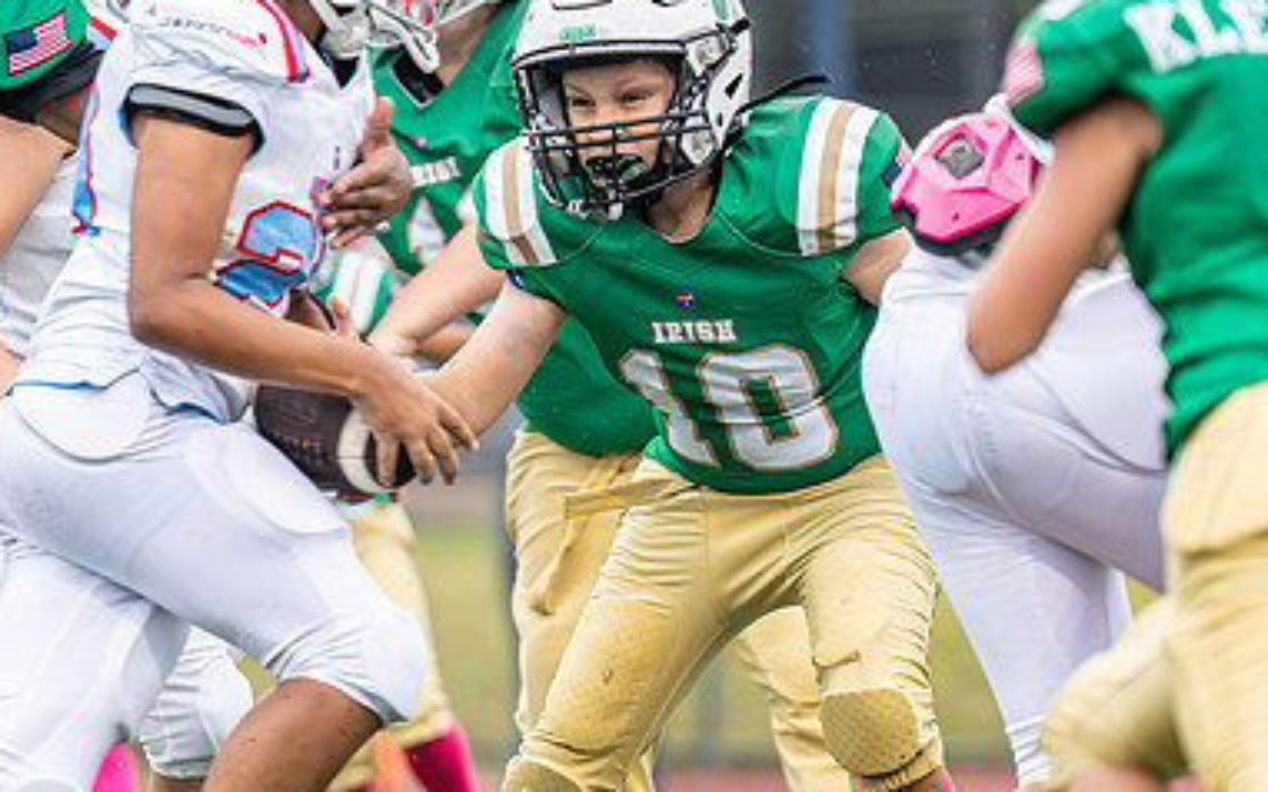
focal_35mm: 564
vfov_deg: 2.3
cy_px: 323
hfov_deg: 3.7
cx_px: 316
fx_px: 19487
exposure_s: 1/1000
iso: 400
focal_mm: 175
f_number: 2.8
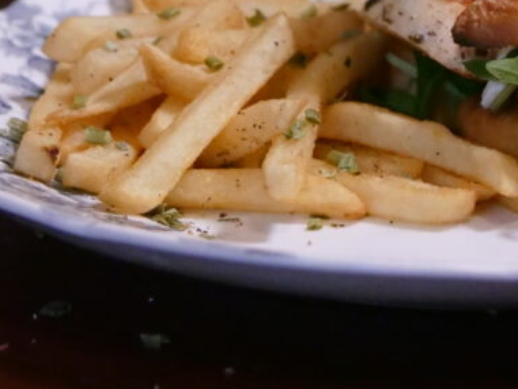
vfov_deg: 5.2
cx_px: 432
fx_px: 4266
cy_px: -60
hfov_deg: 6.9
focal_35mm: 285
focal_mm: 53
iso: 6400
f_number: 4.5
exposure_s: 1/320
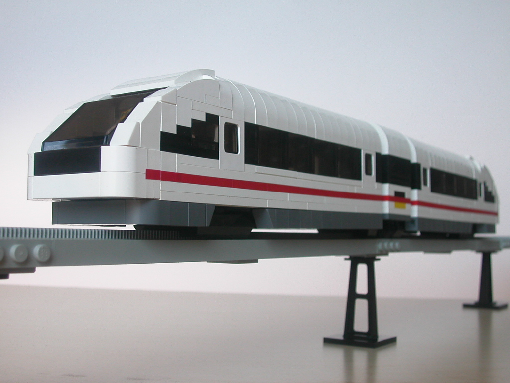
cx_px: 255
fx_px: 722
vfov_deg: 29.7
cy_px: 192
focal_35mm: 49
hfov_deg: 38.9
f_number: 3.2
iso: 100
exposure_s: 1/79.7
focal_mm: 7.5
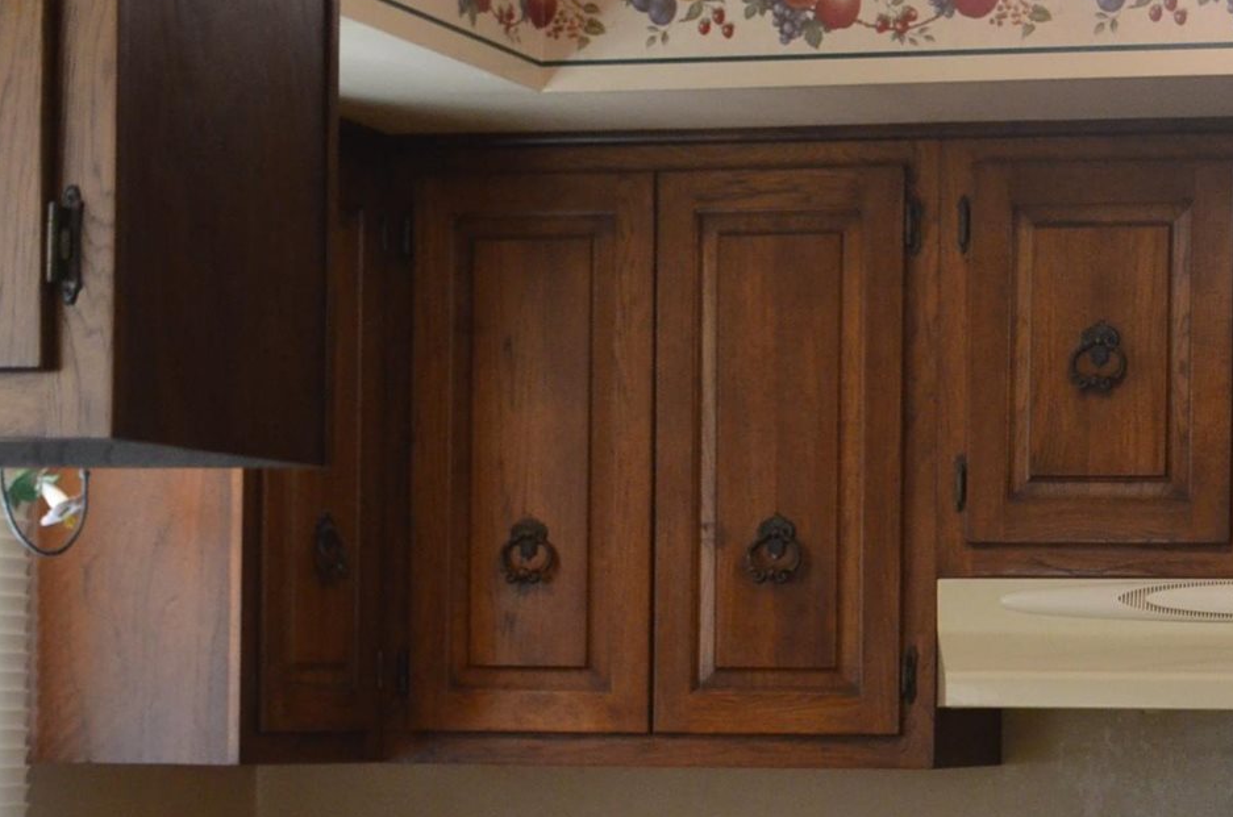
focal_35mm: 118
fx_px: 4034
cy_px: 703
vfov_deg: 11.5
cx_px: 1111
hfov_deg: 17.1
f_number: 5
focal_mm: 36
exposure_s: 1/30
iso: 1600
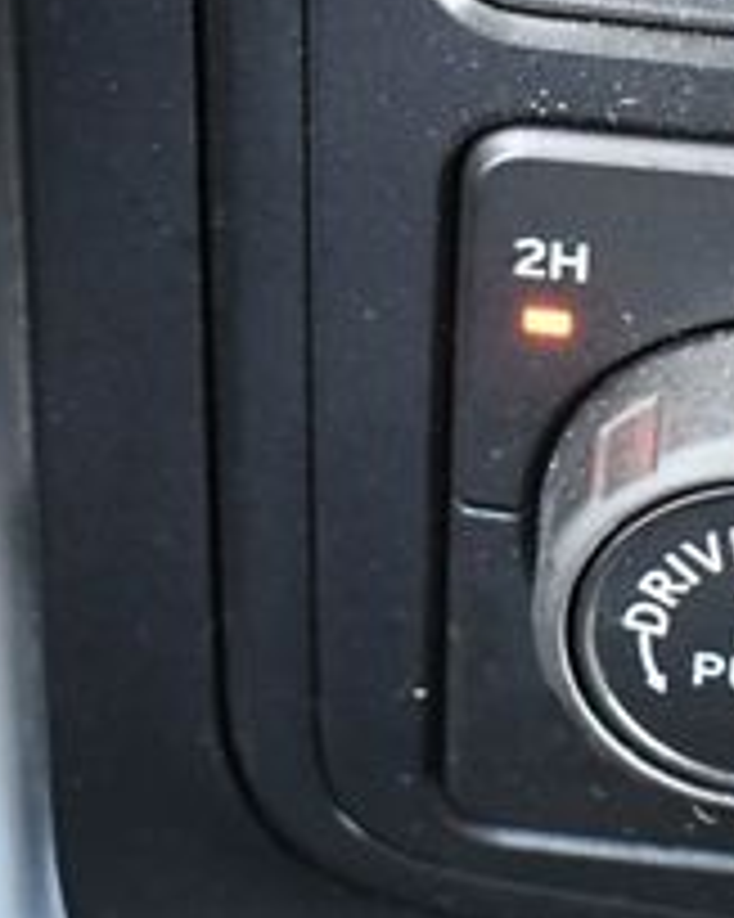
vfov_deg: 13.6
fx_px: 3832
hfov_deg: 10.8
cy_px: 238
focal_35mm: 141
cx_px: 802
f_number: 4.5
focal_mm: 32
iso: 5000
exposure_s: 1/60
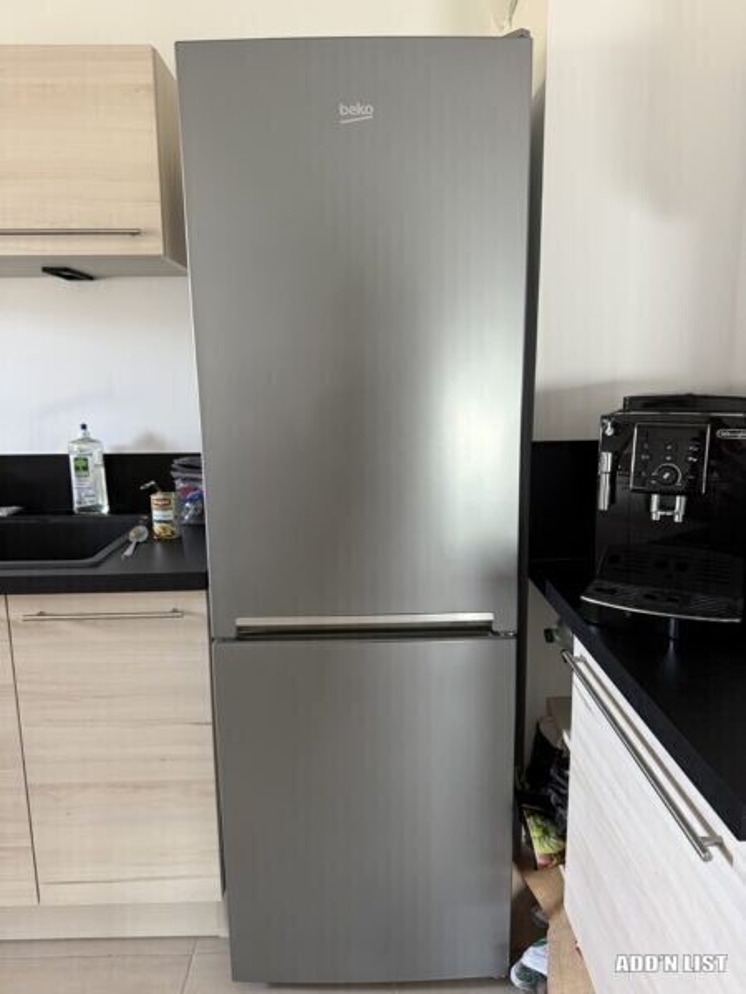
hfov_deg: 56.8
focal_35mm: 24
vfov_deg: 71.6
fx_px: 690
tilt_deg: -9.6
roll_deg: +0.3
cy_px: 497
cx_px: 373
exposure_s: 1/60
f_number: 1.78
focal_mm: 6.76
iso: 500
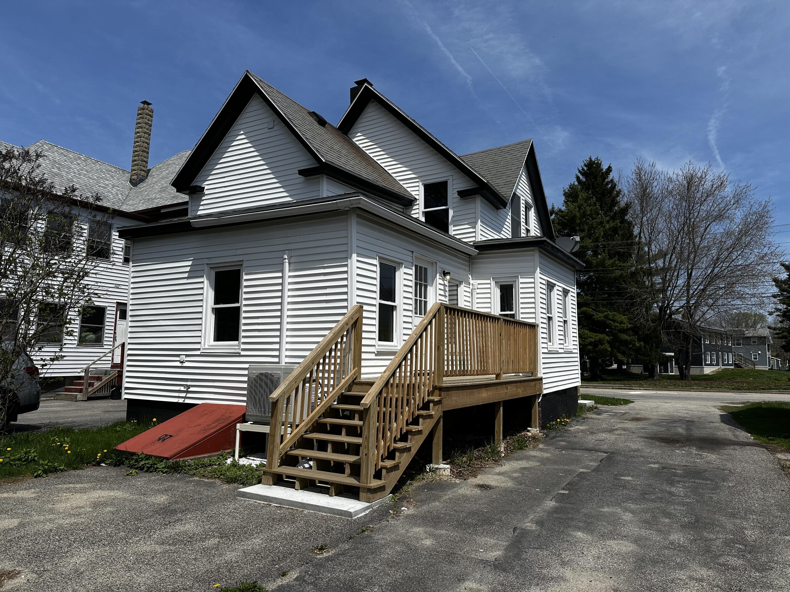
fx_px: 548
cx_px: 395
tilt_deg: +6.5
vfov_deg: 56.8
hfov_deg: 71.6
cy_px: 296
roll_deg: -1.4
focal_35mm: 24
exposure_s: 1/6623
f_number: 1.78
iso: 80
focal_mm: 6.86
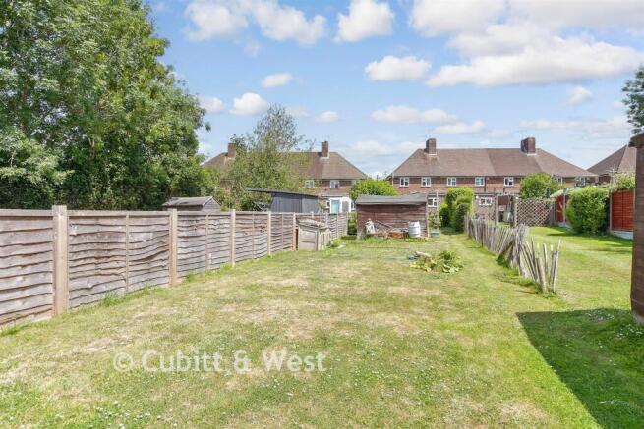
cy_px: 214
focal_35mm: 21
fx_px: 376
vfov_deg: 59.5
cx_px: 322
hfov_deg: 81.2
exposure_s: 1/320
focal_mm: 14
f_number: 8
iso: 160
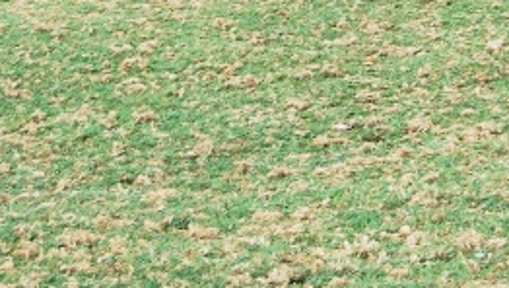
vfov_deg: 5.6
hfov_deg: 10.2
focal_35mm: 210
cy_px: -324
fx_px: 2837
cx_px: 385
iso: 200
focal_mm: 35
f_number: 4.8
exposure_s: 1/40
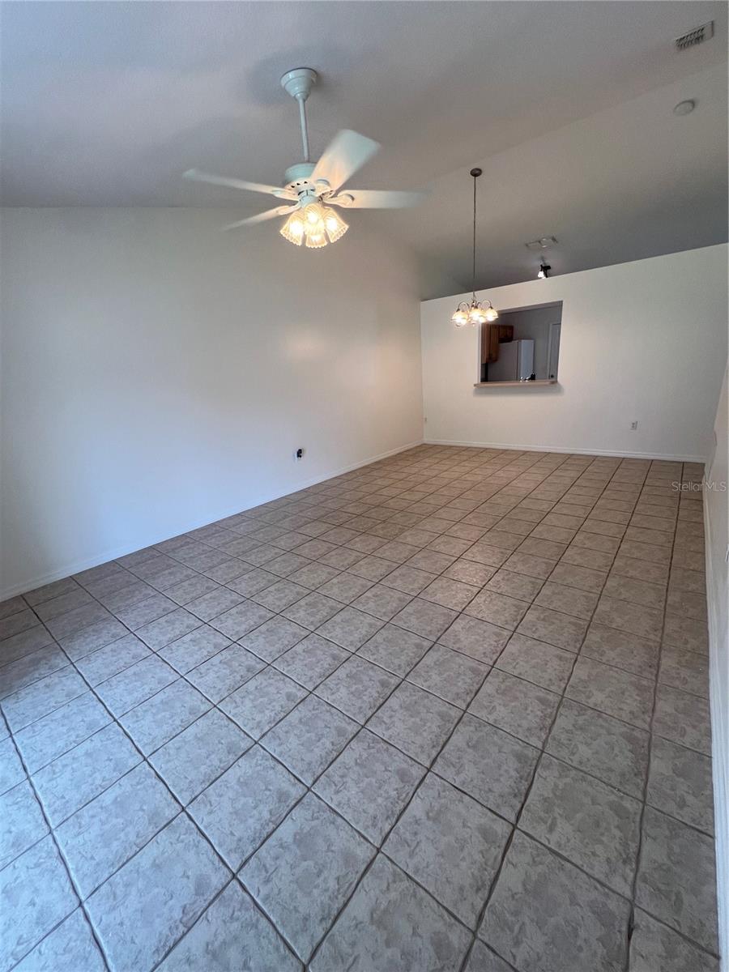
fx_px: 365
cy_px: 486
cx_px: 364
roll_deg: +4.2
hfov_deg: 89.9
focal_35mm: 13
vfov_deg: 106.2
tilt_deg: -16.6
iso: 160
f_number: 1.8
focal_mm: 1.57
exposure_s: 1/120
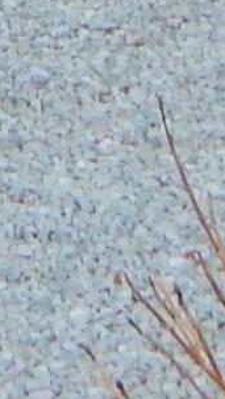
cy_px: -1028
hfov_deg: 3.4
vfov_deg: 5.8
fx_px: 3532
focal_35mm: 333
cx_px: -787
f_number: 3.2
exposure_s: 1/100
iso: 125
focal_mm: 5.6
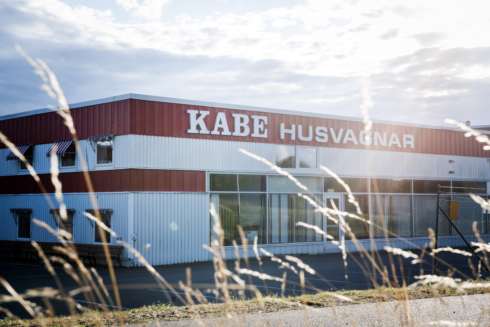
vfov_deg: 23.4
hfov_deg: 34.5
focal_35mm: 58
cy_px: 164
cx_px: 245
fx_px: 789
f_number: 6.3
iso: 160
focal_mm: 58
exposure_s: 1/250
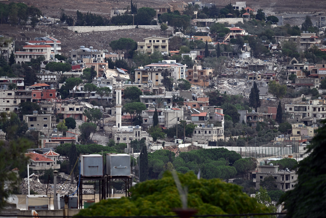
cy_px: 109
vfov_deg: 4.4
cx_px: 163
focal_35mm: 310
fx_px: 2807
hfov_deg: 6.6
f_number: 5.6
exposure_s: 1/2000
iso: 800
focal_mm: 310
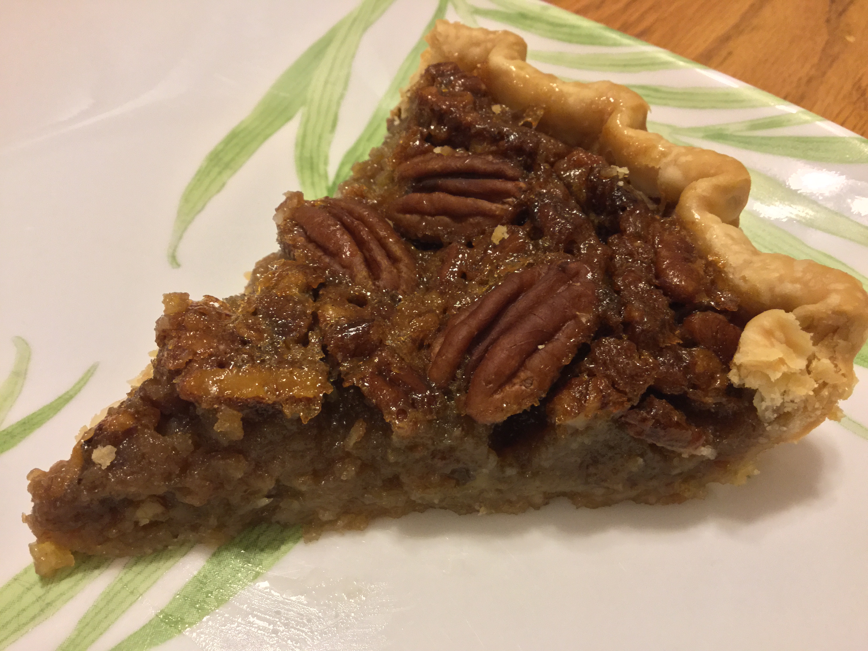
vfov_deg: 45.4
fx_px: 777
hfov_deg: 58.4
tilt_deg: -45.7
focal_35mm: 31
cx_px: 434
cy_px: 326
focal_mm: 3.3
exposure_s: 1/30
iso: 200
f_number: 2.4
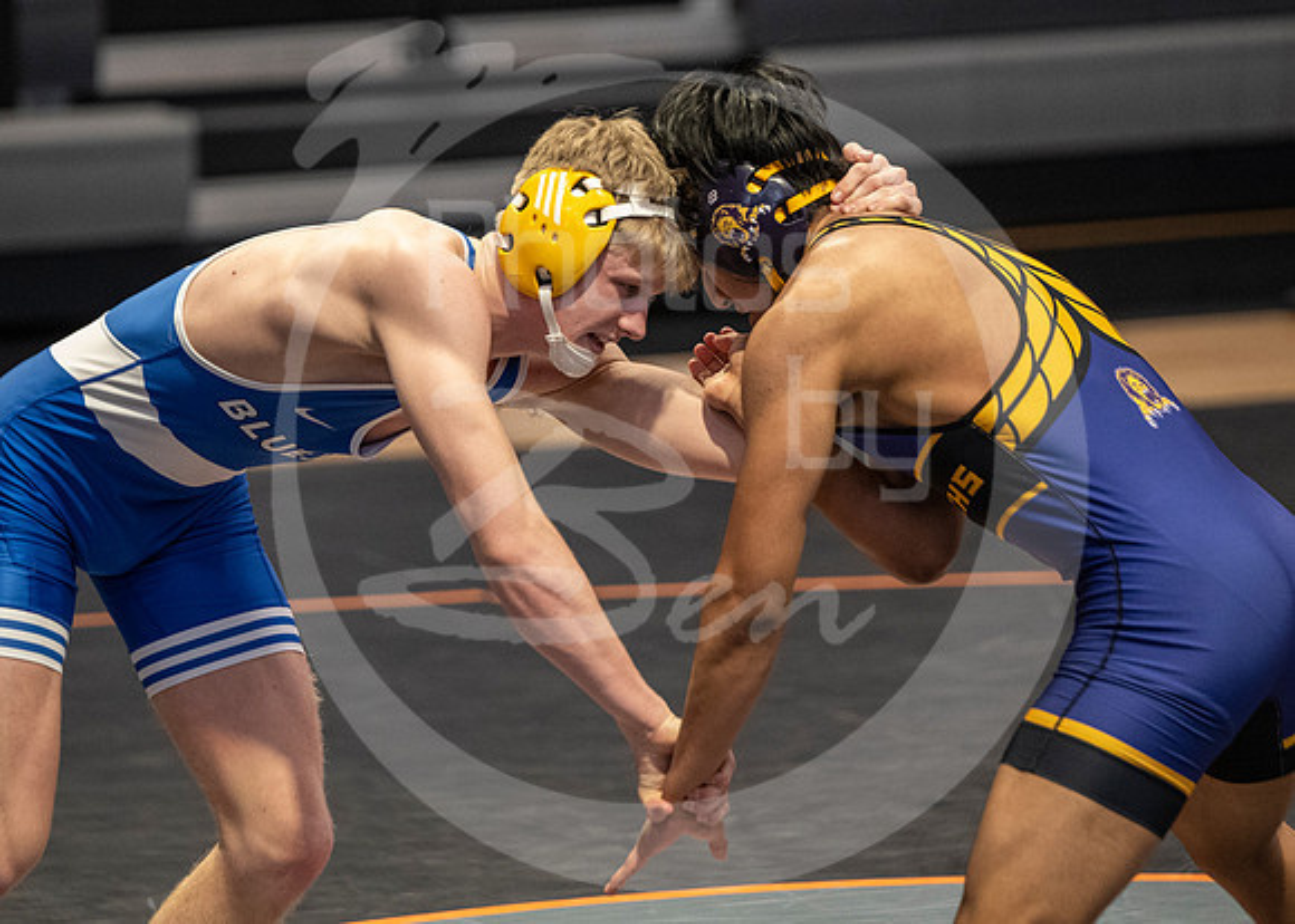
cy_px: 431
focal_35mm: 293
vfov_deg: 4.9
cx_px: 559
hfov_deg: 6.9
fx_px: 10760
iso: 3200
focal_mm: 175
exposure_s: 1/1000
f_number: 2.8
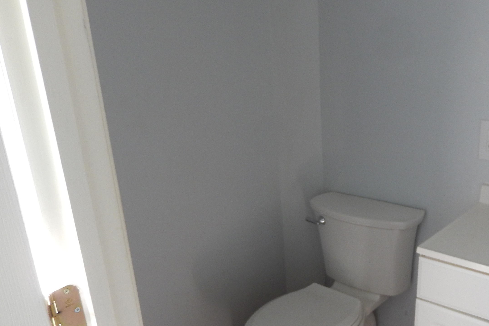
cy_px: 238
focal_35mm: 37
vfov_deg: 35.3
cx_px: 341
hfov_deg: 50.6
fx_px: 503
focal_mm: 4.5
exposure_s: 1/30
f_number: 3.4
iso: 220
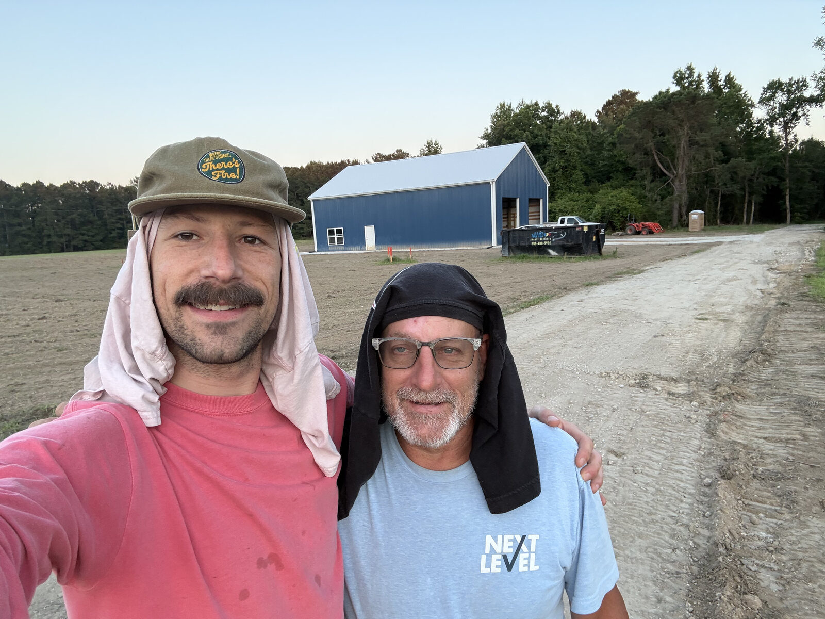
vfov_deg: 58.9
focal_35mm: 23
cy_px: 310
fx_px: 548
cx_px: 412
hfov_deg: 73.9
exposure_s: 1/87
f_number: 1.9
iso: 80
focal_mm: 2.69
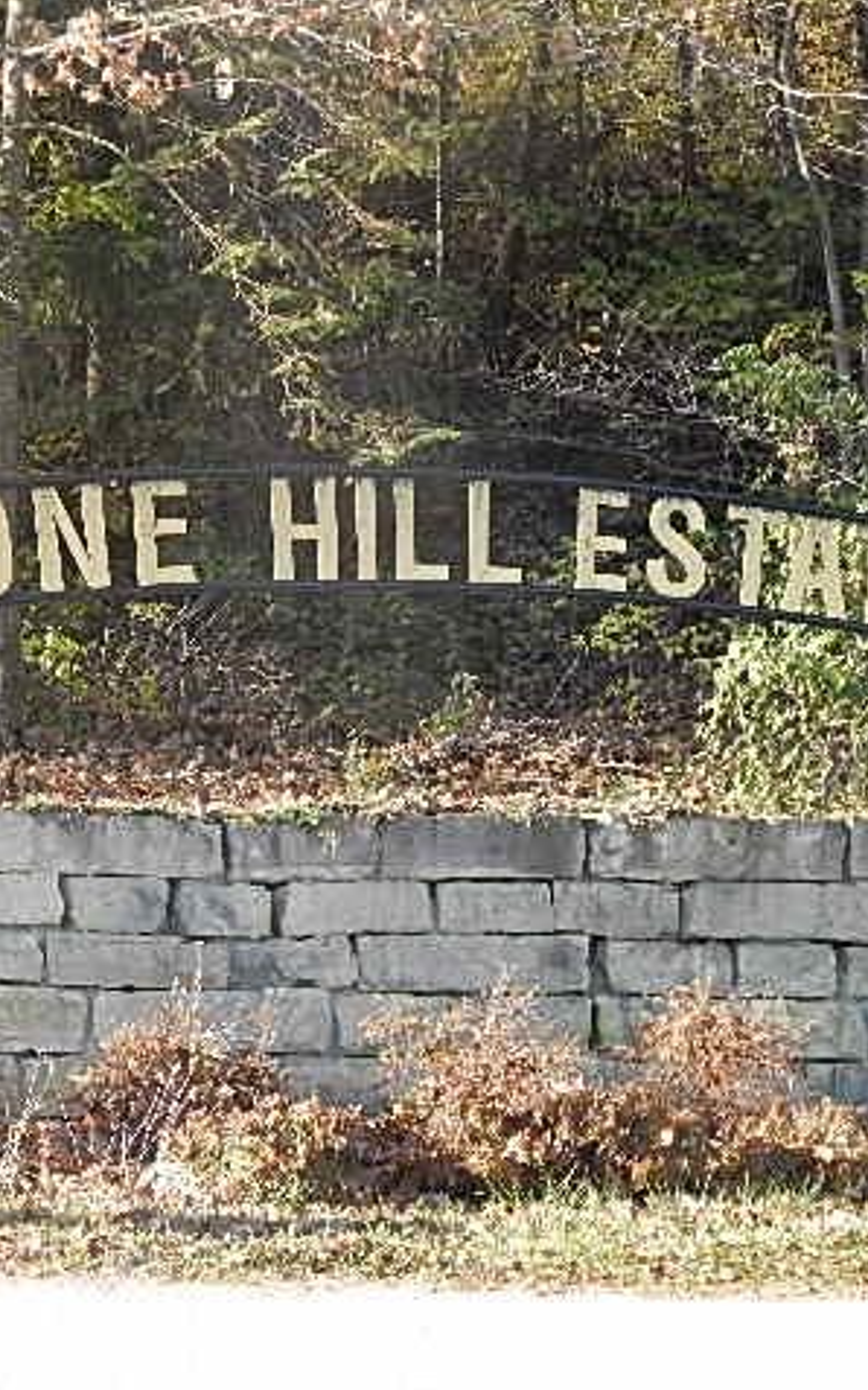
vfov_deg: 19.3
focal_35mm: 108
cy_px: 696
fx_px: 4089
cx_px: 460
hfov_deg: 12.1
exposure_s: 1/500
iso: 800
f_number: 4.2
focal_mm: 13.5
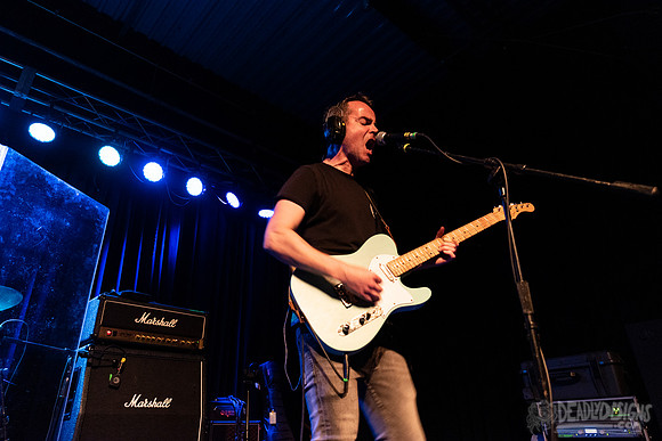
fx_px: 441
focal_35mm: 24
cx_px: 331
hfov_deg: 73.7
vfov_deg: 53.2
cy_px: 220
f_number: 3.2
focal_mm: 24
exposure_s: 1/80
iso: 2500
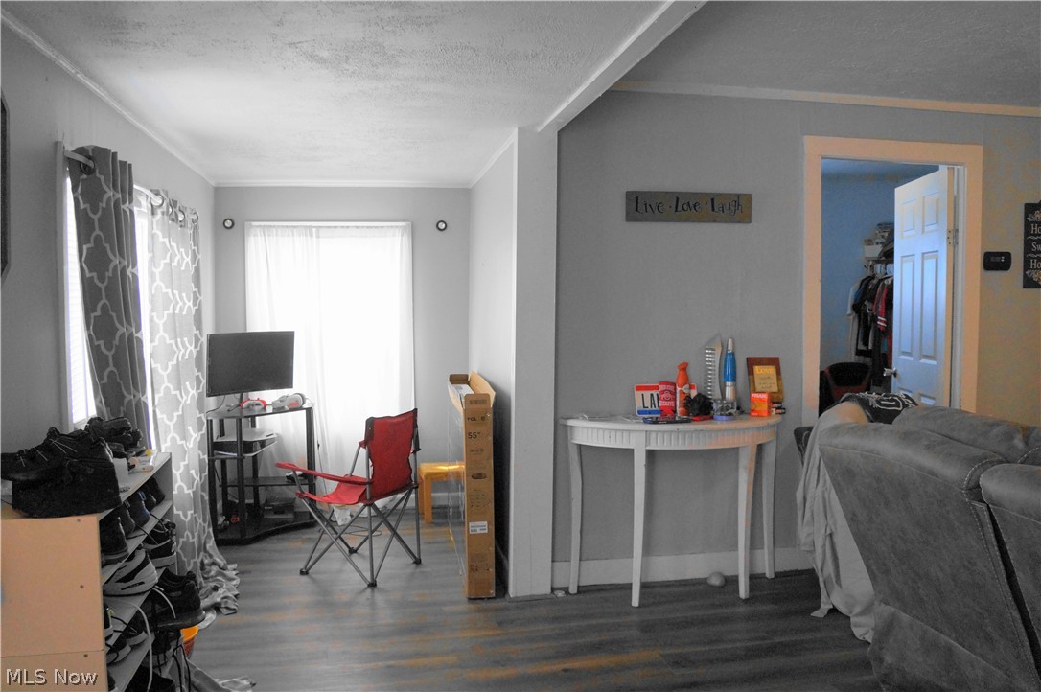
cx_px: 520
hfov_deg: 67.4
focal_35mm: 27
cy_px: 346
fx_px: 780
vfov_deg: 47.8
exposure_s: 1/160
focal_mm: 18
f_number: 4
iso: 1000
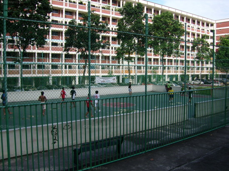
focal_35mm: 35
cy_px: 86
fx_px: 231
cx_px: 114
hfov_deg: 52.6
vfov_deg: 40.7
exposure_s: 1/192
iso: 50
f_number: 5.8
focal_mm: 5.95
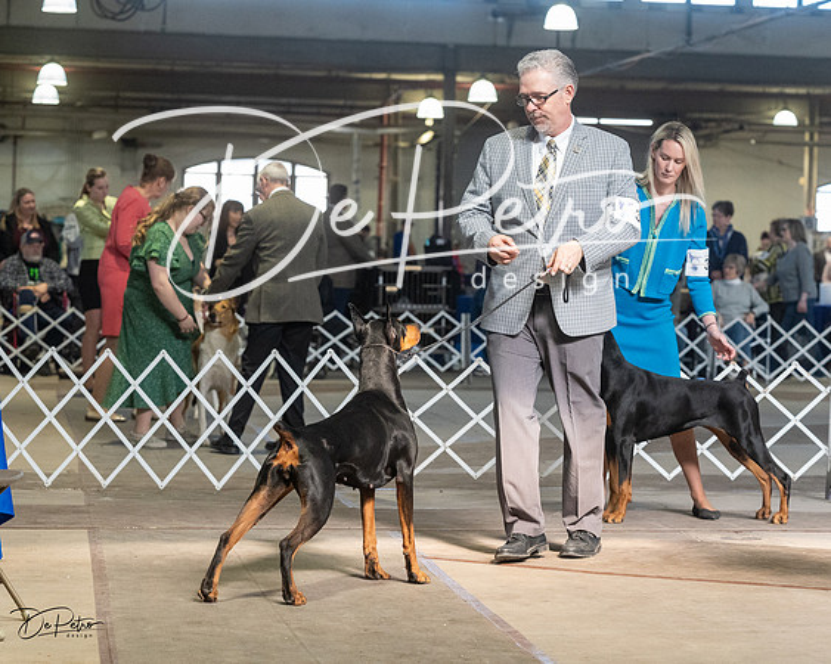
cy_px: 332
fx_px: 2686
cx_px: 416
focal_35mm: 109
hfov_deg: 17.6
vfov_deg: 14.1
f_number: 5
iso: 6400
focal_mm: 97
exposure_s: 1/400
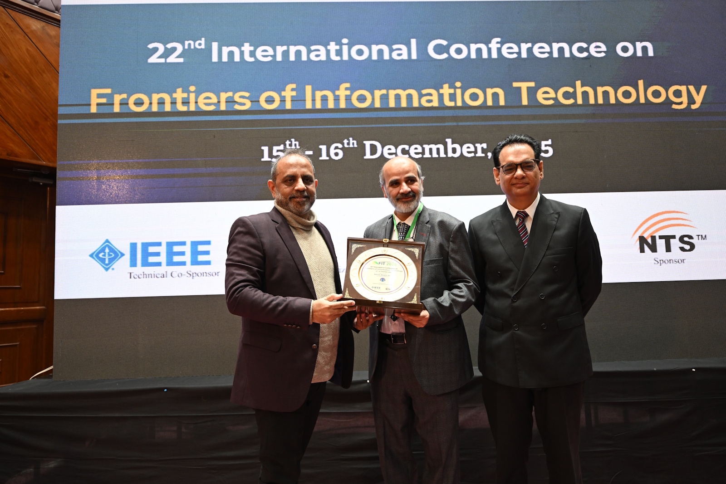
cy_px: 242
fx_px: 484
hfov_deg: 73.7
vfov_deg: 53.1
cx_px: 363
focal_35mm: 24
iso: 1250
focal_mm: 24
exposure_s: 1/125
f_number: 2.8
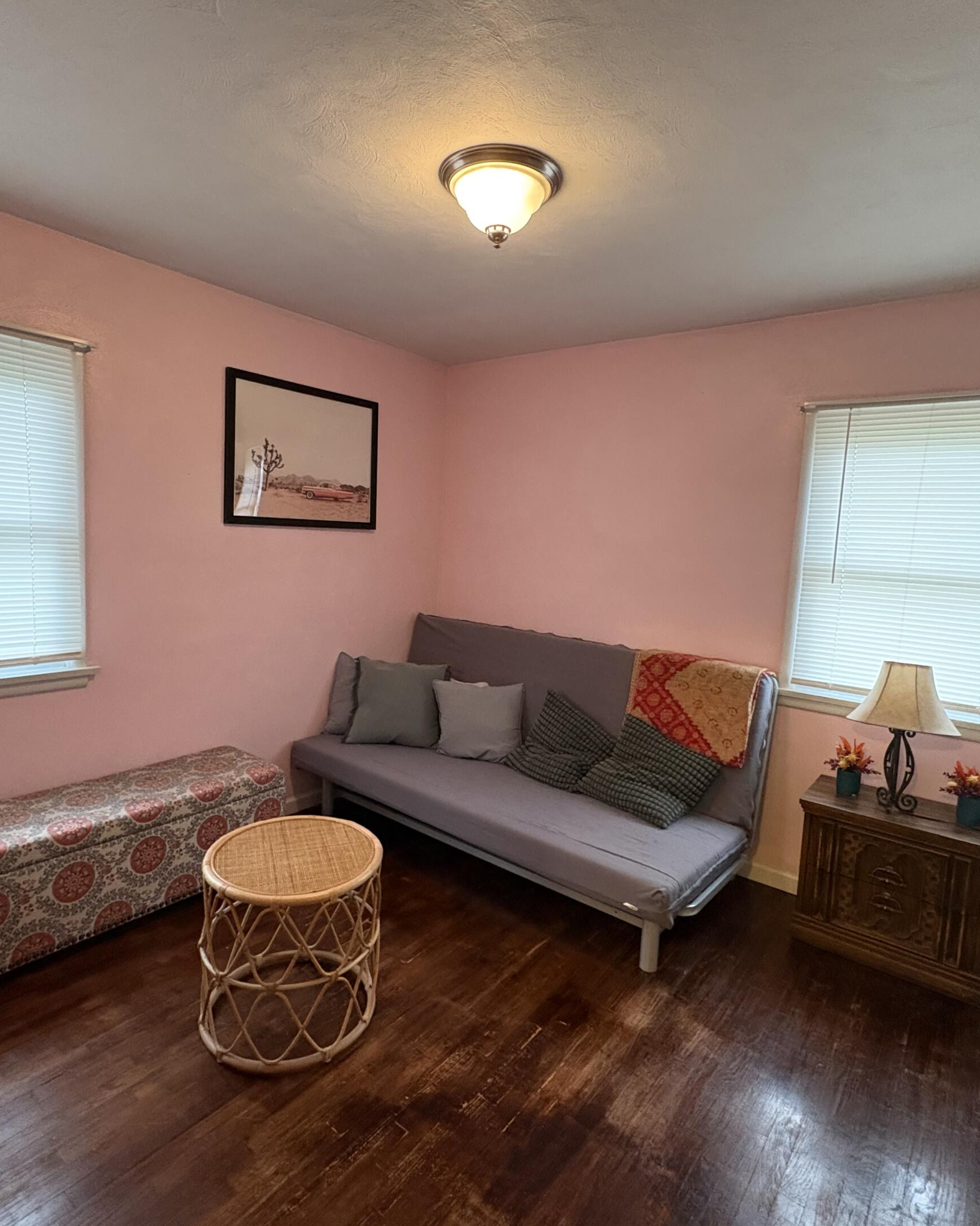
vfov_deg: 83.3
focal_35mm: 19
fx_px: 689
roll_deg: -3.1
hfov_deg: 70.8
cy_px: 598
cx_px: 482
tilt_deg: -5.5
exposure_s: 1/40
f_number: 2.2
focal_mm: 2.22
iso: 640
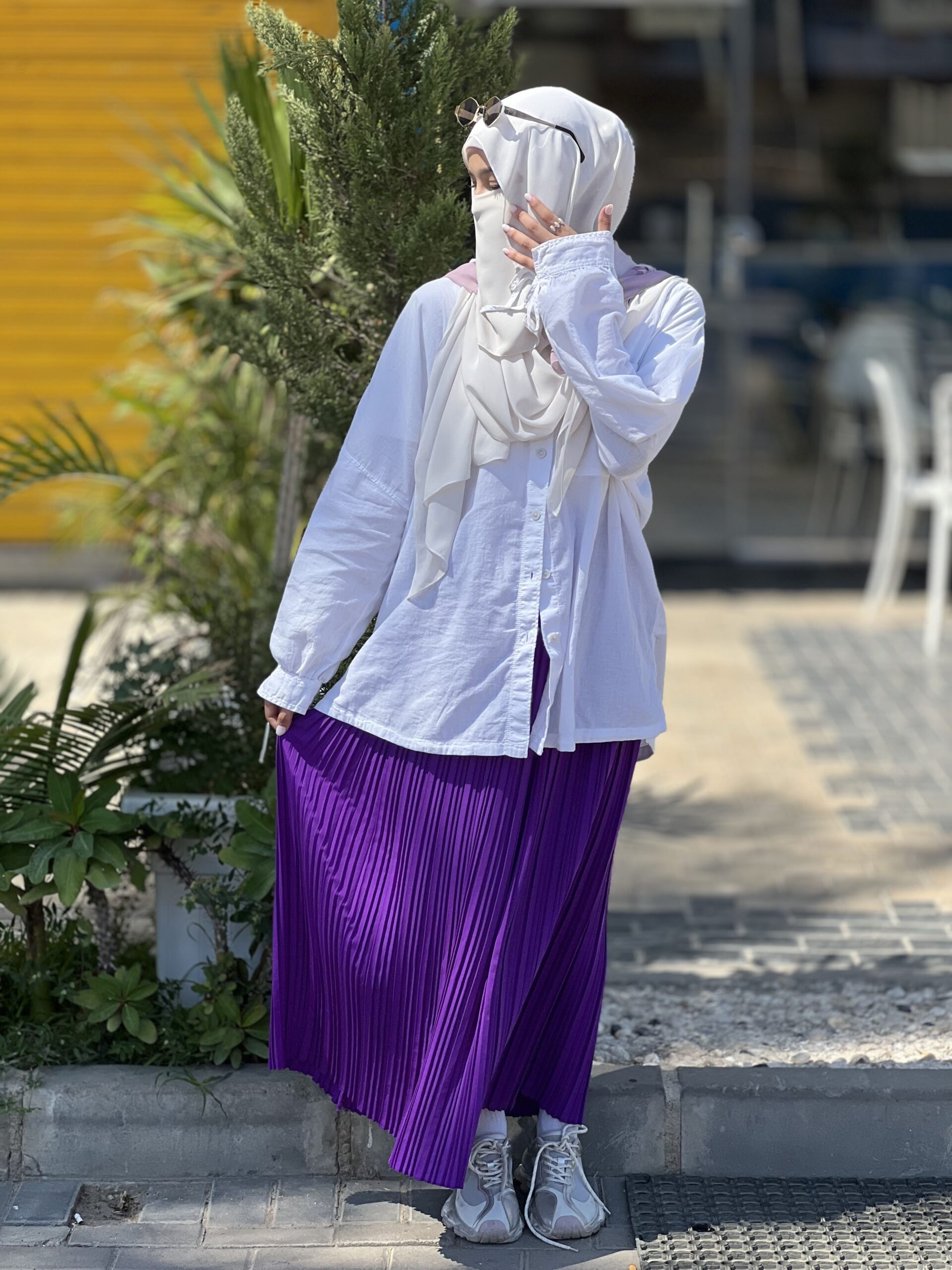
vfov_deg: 25.3
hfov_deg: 19.1
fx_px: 2824
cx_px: 476
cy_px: 635
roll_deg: -0.4
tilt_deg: -6.0
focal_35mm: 77
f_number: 2.8
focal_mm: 9
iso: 32
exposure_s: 1/732
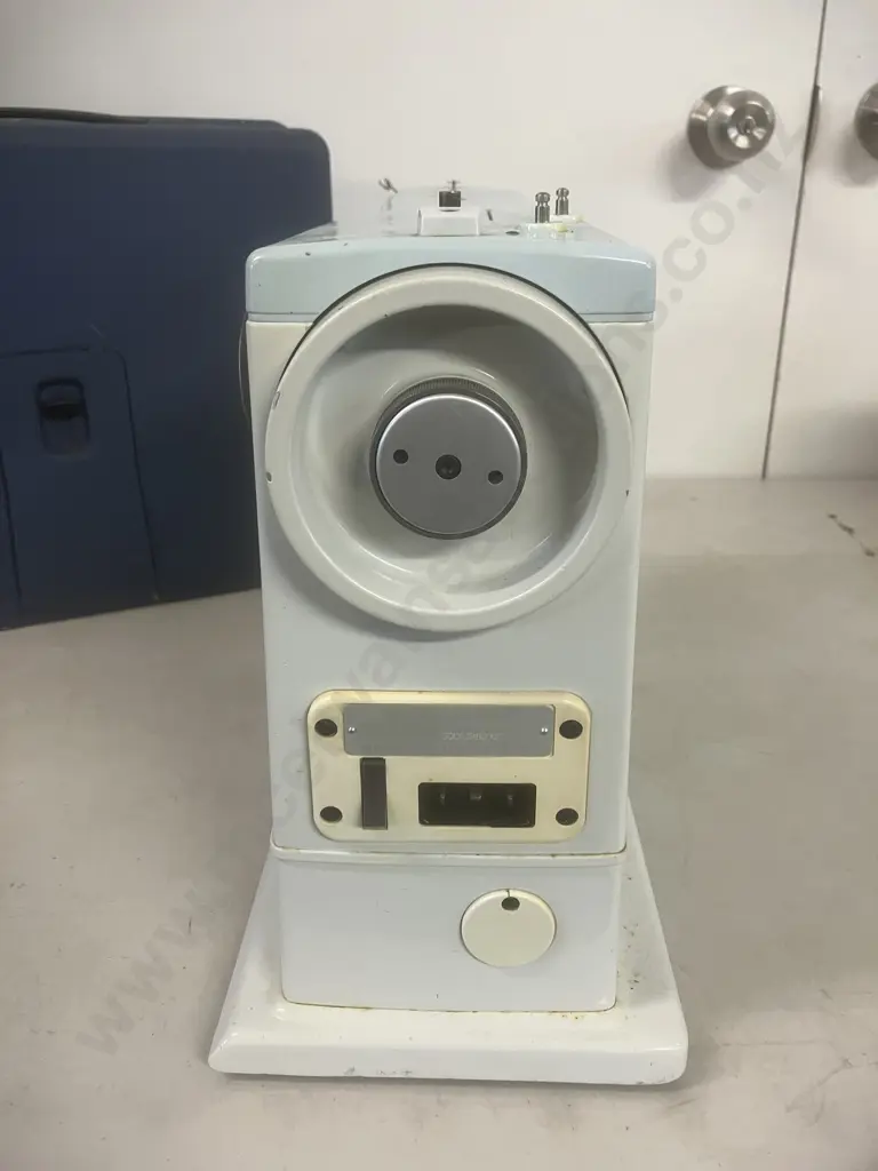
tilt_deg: -22.3
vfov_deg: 63.4
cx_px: 439
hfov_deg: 49.7
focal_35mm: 28
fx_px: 947
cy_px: 586
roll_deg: +0.3
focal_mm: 3.99
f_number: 1.8
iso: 125
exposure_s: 1/50
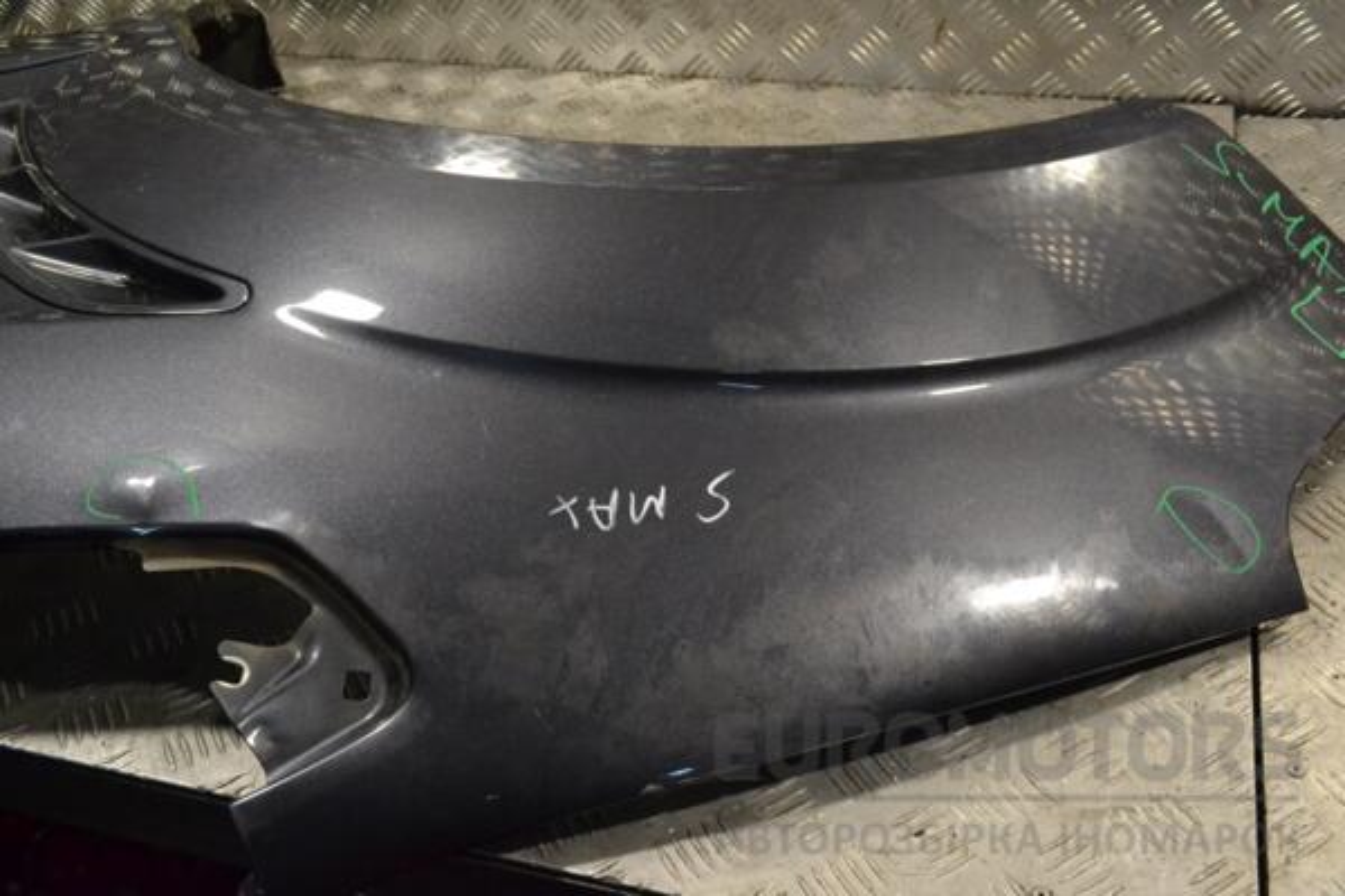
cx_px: 672
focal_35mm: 36
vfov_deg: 36.9
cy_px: 448
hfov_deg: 53.1
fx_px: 1345
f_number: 9
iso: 3200
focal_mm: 24
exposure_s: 1/320
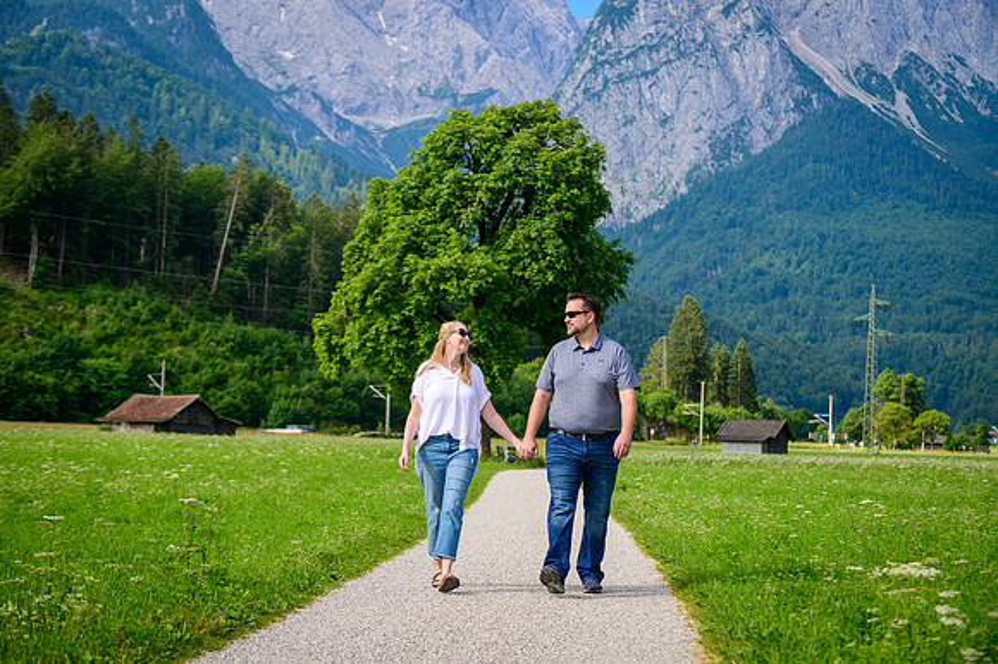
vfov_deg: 19.4
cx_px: 499
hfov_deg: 28.9
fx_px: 1939
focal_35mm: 70
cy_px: 332
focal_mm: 70
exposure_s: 1/1000
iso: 125
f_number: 4
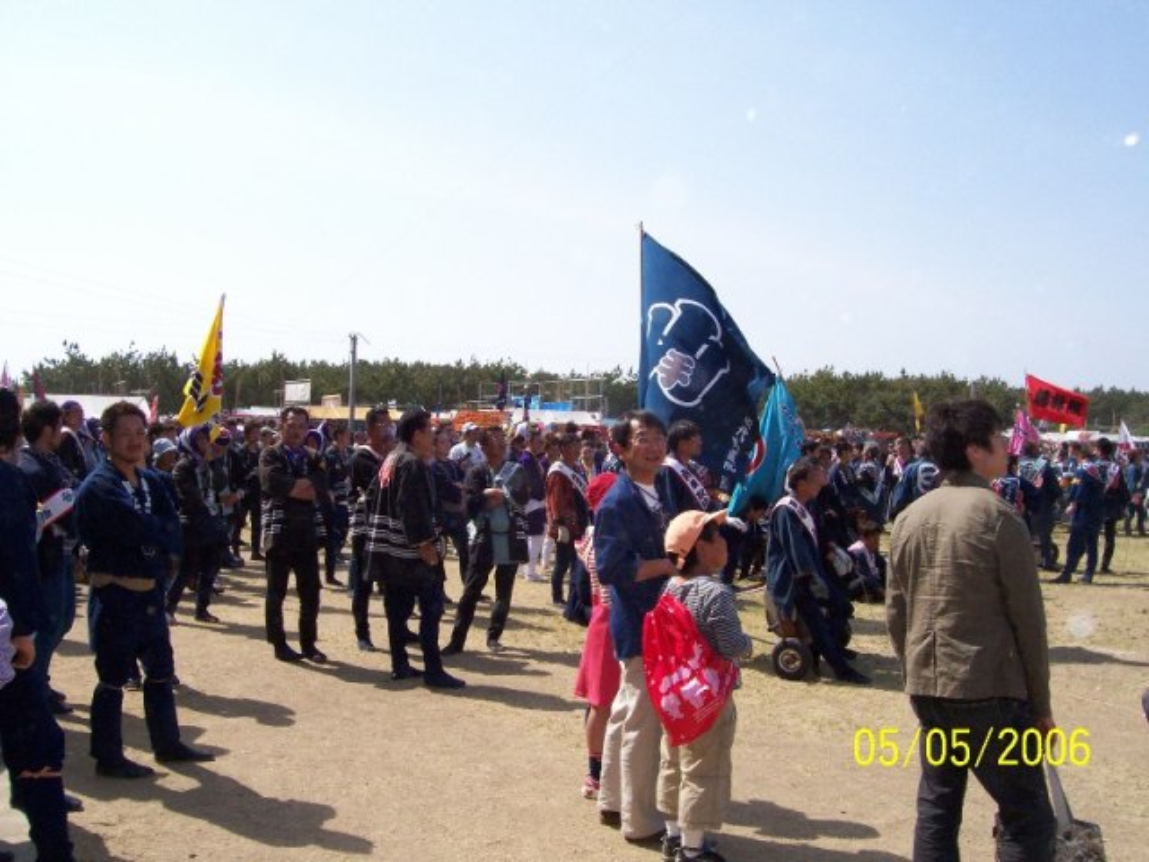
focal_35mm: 34
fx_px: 1129
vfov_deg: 41.8
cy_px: 431
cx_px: 574
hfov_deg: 54.0
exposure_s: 1/787
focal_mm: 5.6
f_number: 5.1
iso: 140
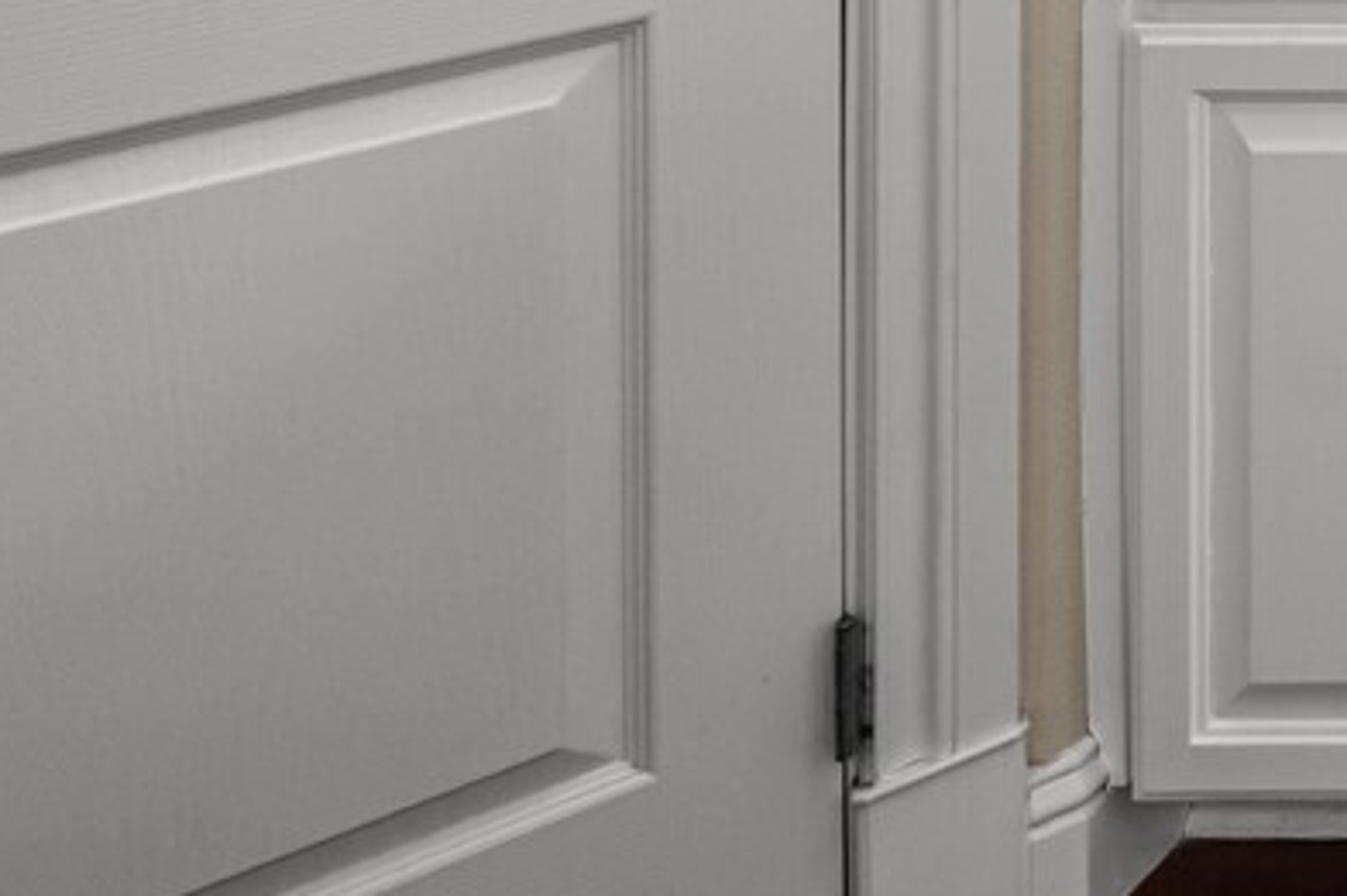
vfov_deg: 18.2
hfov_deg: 18.8
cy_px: -860
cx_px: 2761
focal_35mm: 52
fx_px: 1945
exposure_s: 1/30
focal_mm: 12
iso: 1000
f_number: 7.1
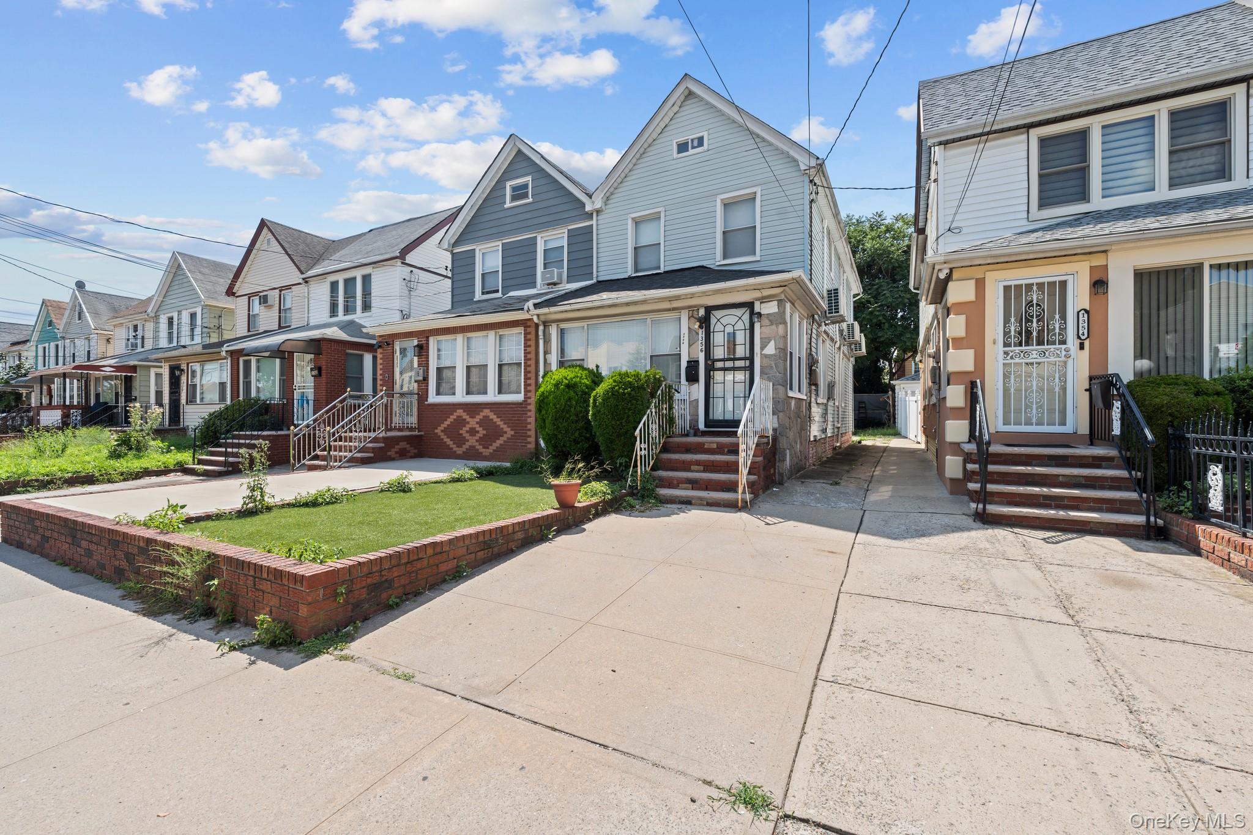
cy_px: 418
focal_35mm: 14
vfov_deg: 81.2
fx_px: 487
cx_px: 626
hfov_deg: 104.3
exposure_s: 1/200
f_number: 9
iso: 200
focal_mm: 14
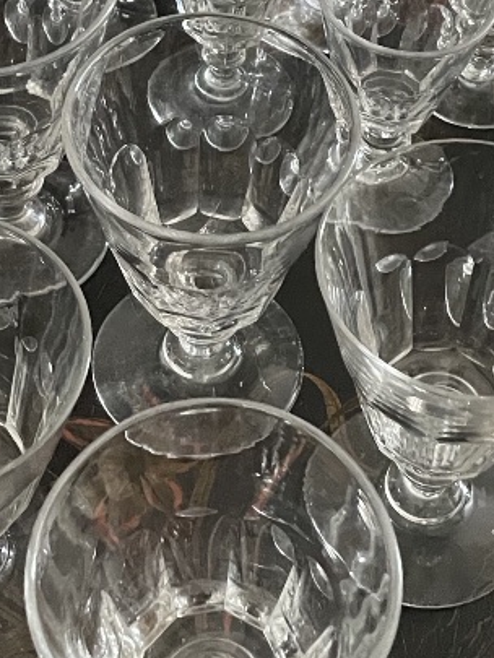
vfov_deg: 24.8
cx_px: 289
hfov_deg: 19.1
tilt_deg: -50.4
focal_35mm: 77
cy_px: 114
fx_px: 1464
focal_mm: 4.2
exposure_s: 1/30
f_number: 1.6
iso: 800
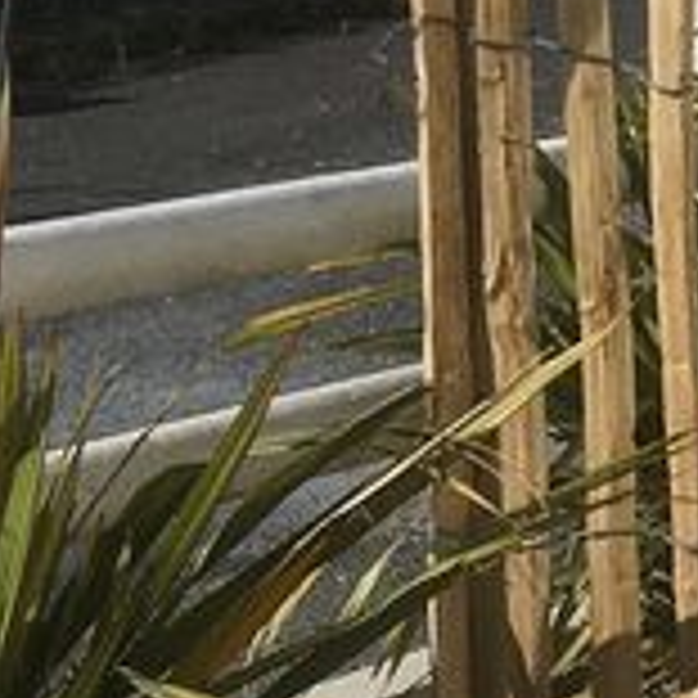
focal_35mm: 198
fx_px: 4517
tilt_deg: -7.2
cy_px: 198
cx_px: 2441
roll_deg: -0.9
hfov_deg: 7.3
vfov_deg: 8.8
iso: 25
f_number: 2.2
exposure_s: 1/3205
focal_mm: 4.15
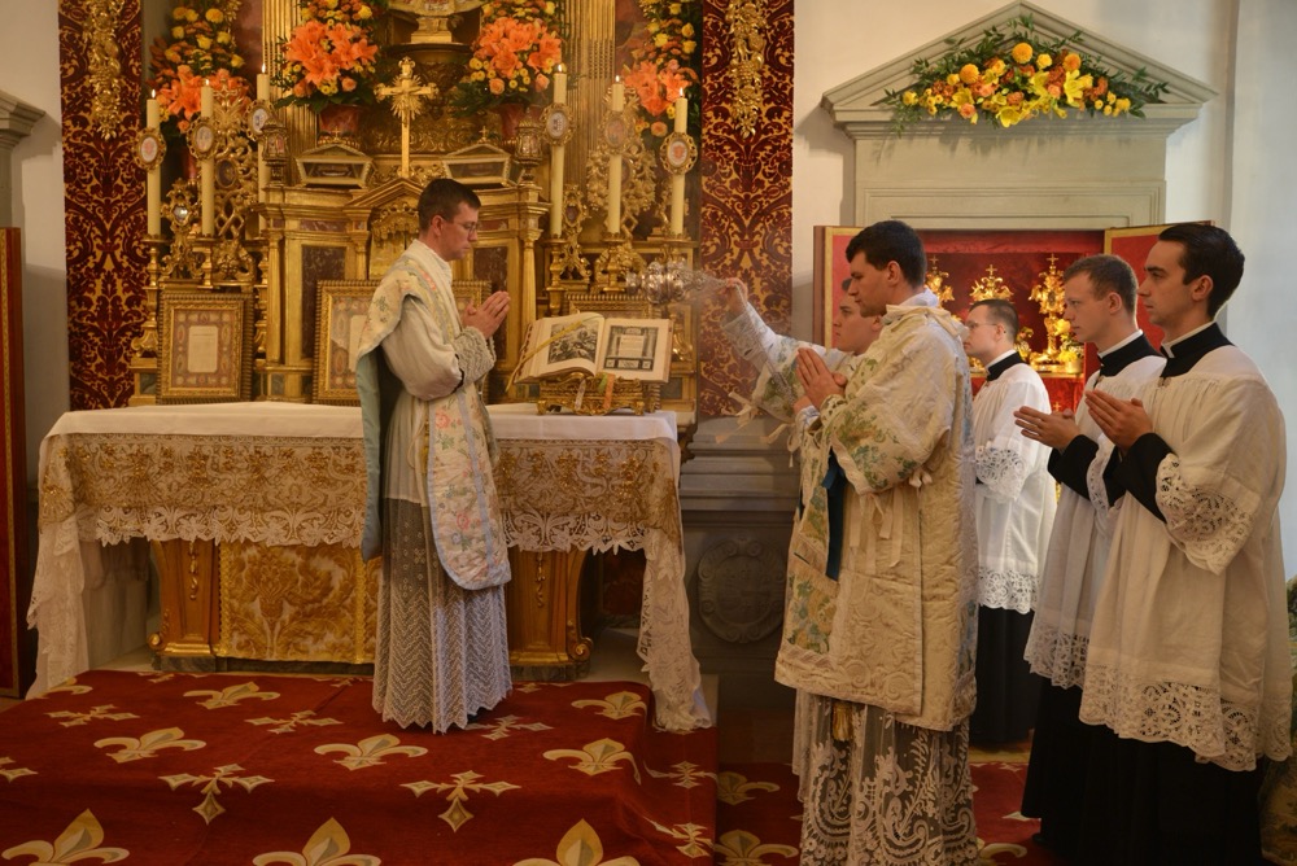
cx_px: 648
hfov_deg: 54.4
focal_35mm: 35
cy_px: 433
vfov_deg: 37.9
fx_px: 1262
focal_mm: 35
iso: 1600
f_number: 5.6
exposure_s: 1/125
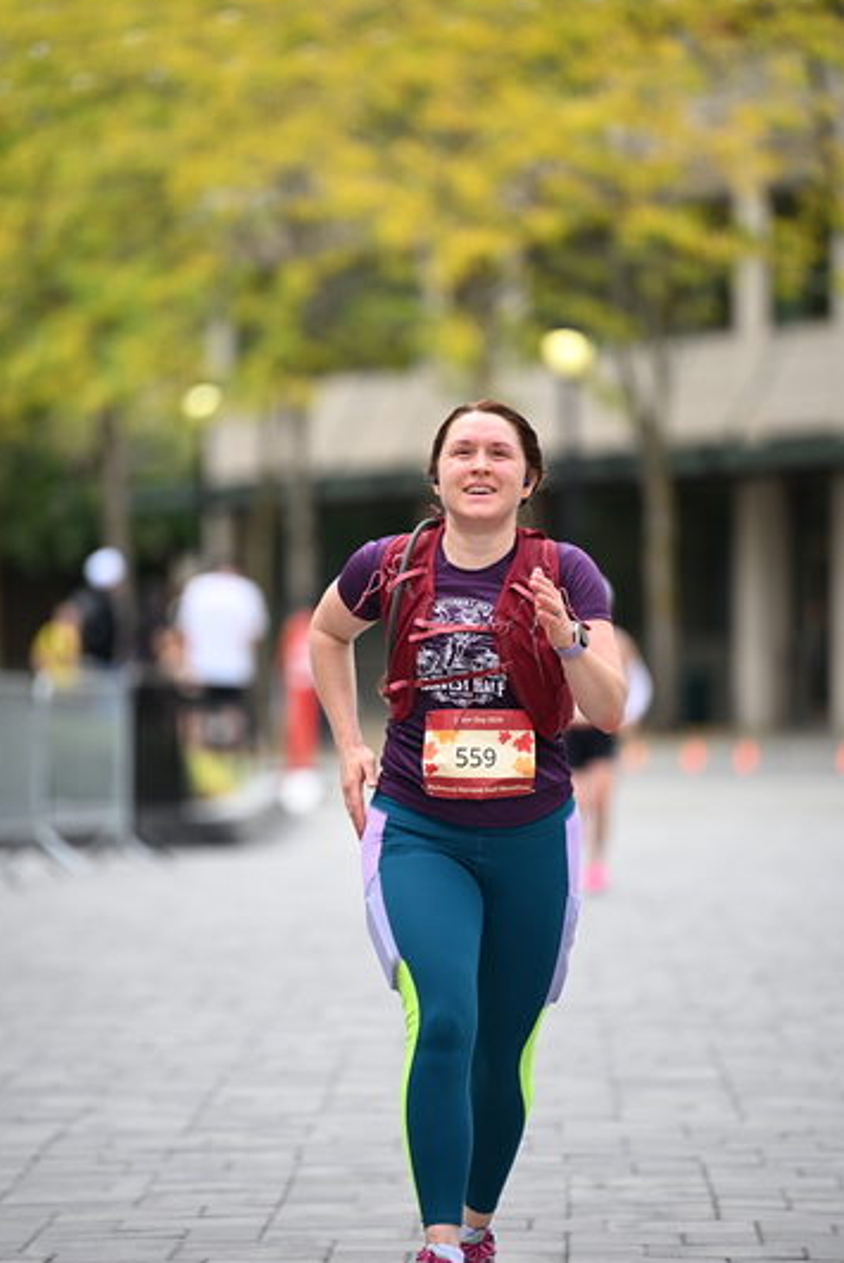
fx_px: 7265
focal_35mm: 207
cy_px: 618
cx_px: 420
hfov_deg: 6.6
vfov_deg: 9.9
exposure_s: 1/2000
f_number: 2.8
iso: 640
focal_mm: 200
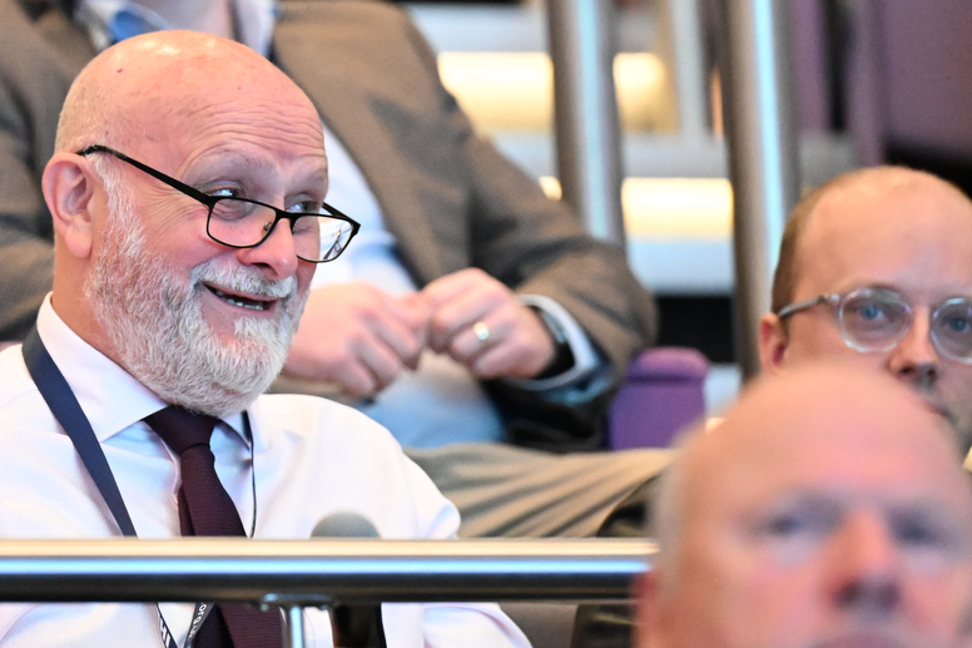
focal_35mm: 264
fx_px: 7126
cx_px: 418
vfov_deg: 5.2
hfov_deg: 7.8
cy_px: 400
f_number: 2.8
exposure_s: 1/100
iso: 8000
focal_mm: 200
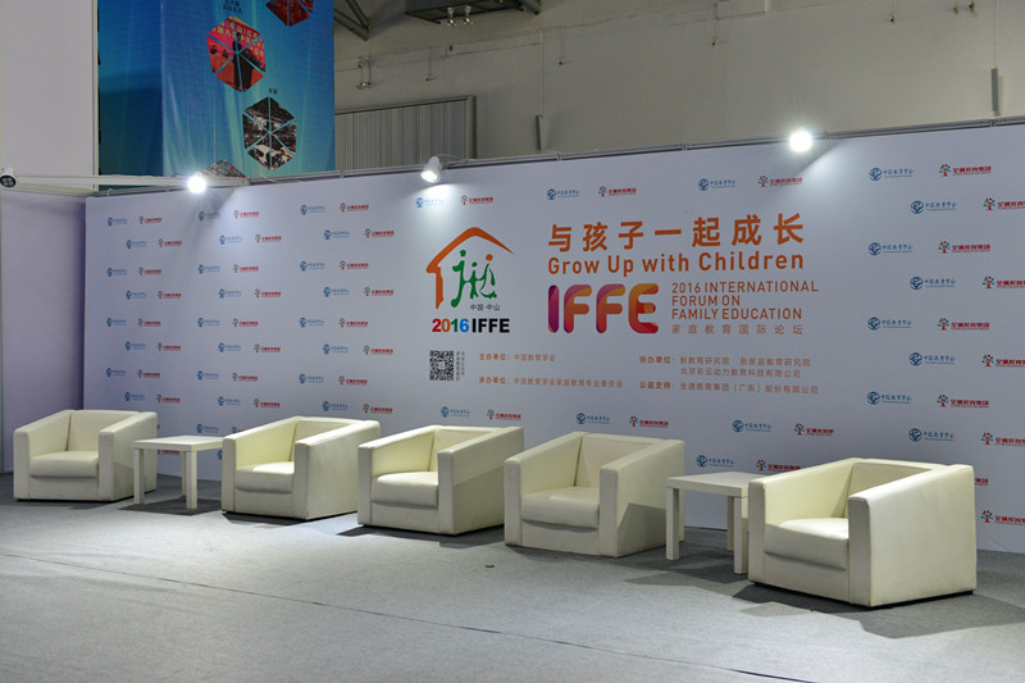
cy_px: 342
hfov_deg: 43.6
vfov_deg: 29.9
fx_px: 1281
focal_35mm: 45
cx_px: 512
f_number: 5.6
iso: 1000
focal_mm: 45
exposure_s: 1/50
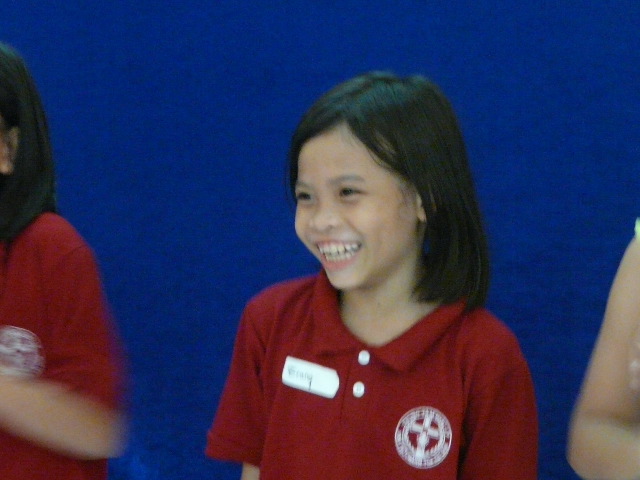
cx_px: 320
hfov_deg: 9.9
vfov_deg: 7.4
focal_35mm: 200
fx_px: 3698
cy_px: 240
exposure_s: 1/15
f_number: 3.6
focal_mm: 25.9
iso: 800
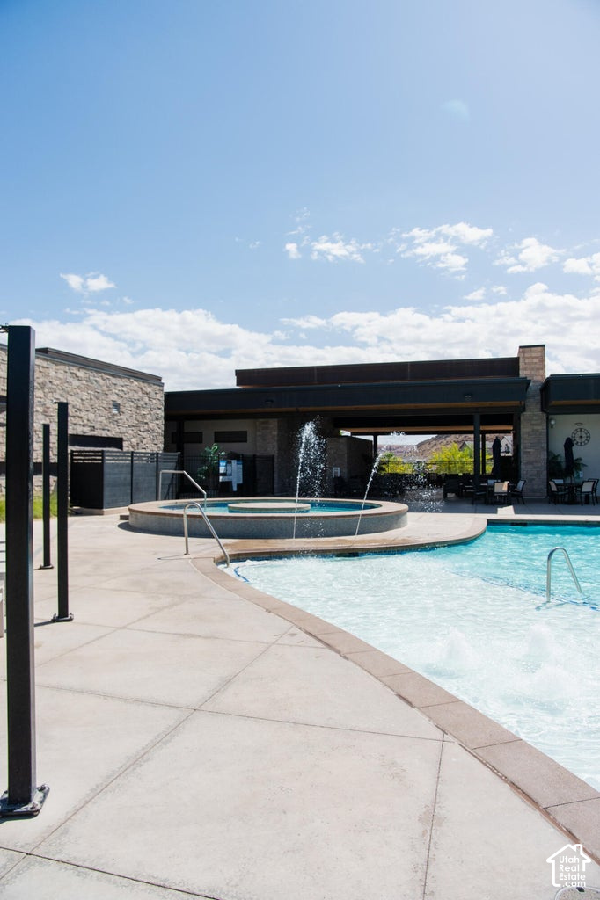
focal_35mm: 24
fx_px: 600
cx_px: 300
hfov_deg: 53.1
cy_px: 450
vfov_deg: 73.8
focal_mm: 24
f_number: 5.6
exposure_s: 1/3200
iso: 400
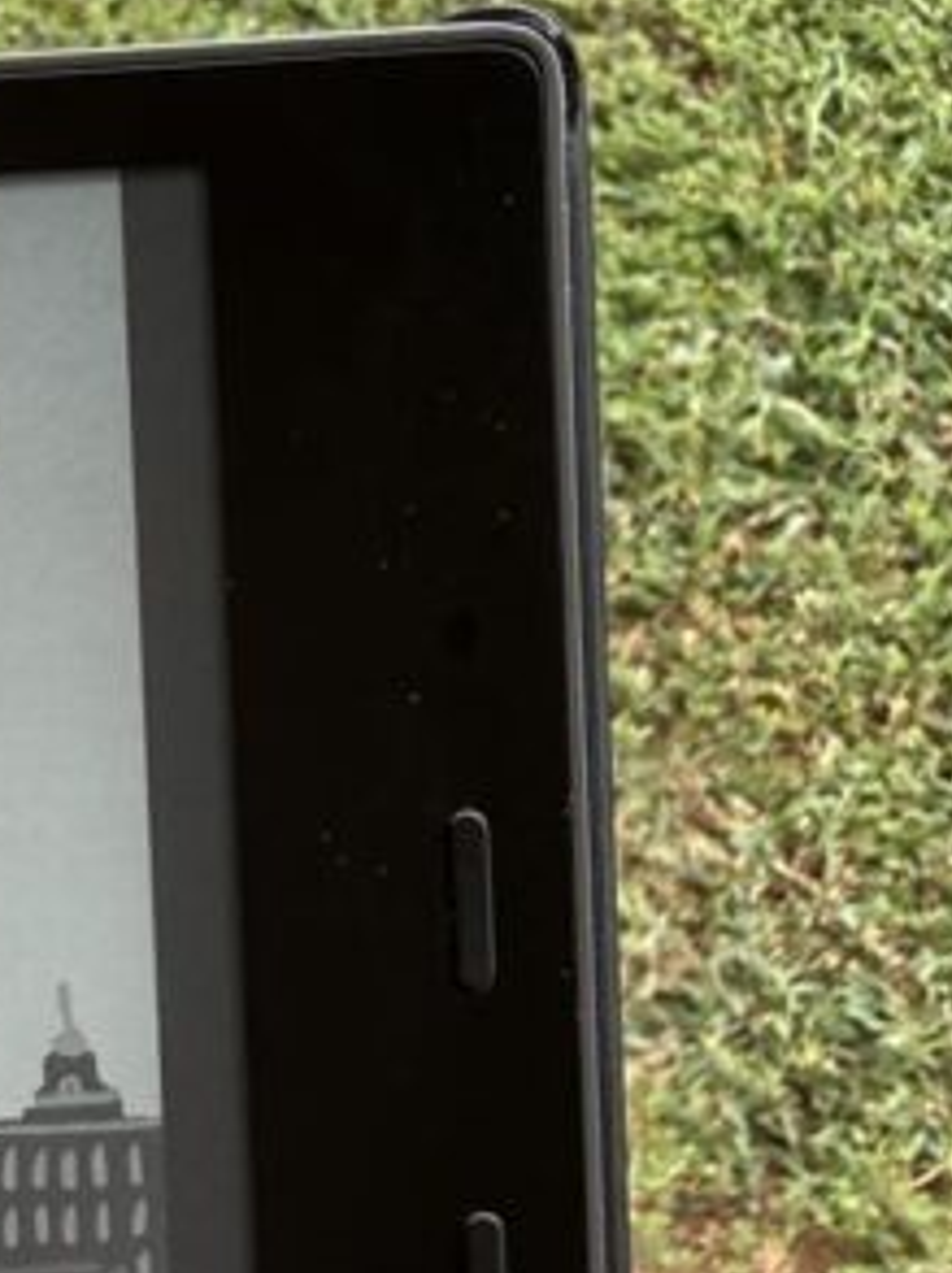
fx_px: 3087
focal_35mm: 84
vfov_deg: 23.0
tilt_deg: -51.8
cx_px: -343
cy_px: 1021
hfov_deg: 16.4
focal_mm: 2.22
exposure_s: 1/224
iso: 40
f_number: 2.2
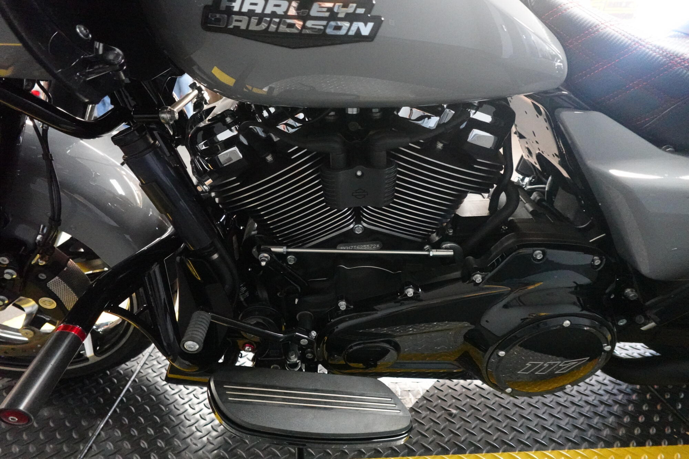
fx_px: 383
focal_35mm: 20
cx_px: 344
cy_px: 230
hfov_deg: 84.0
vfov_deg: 61.9
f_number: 2
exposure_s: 1/160
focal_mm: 7.6
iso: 6400
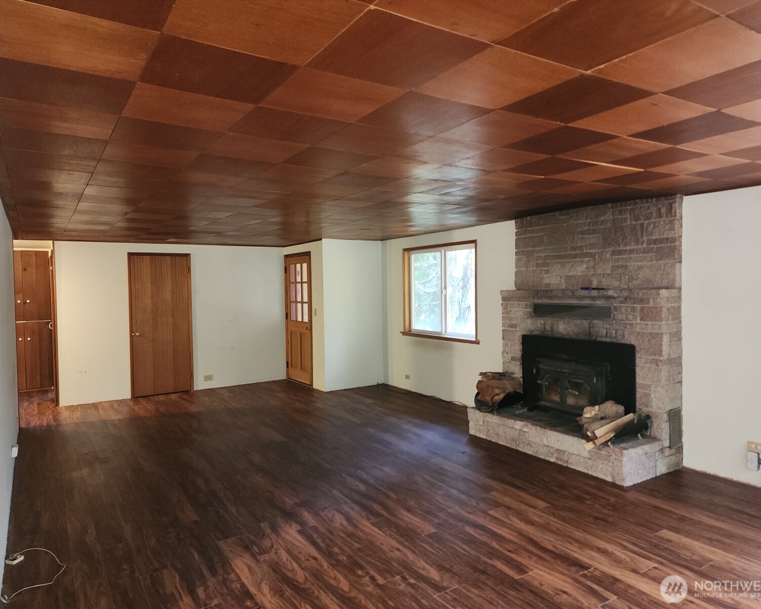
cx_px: 385
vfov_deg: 58.8
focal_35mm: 24
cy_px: 304
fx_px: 540
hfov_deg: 70.3
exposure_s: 1/9.99
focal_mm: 6.4
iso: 200
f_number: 1.8
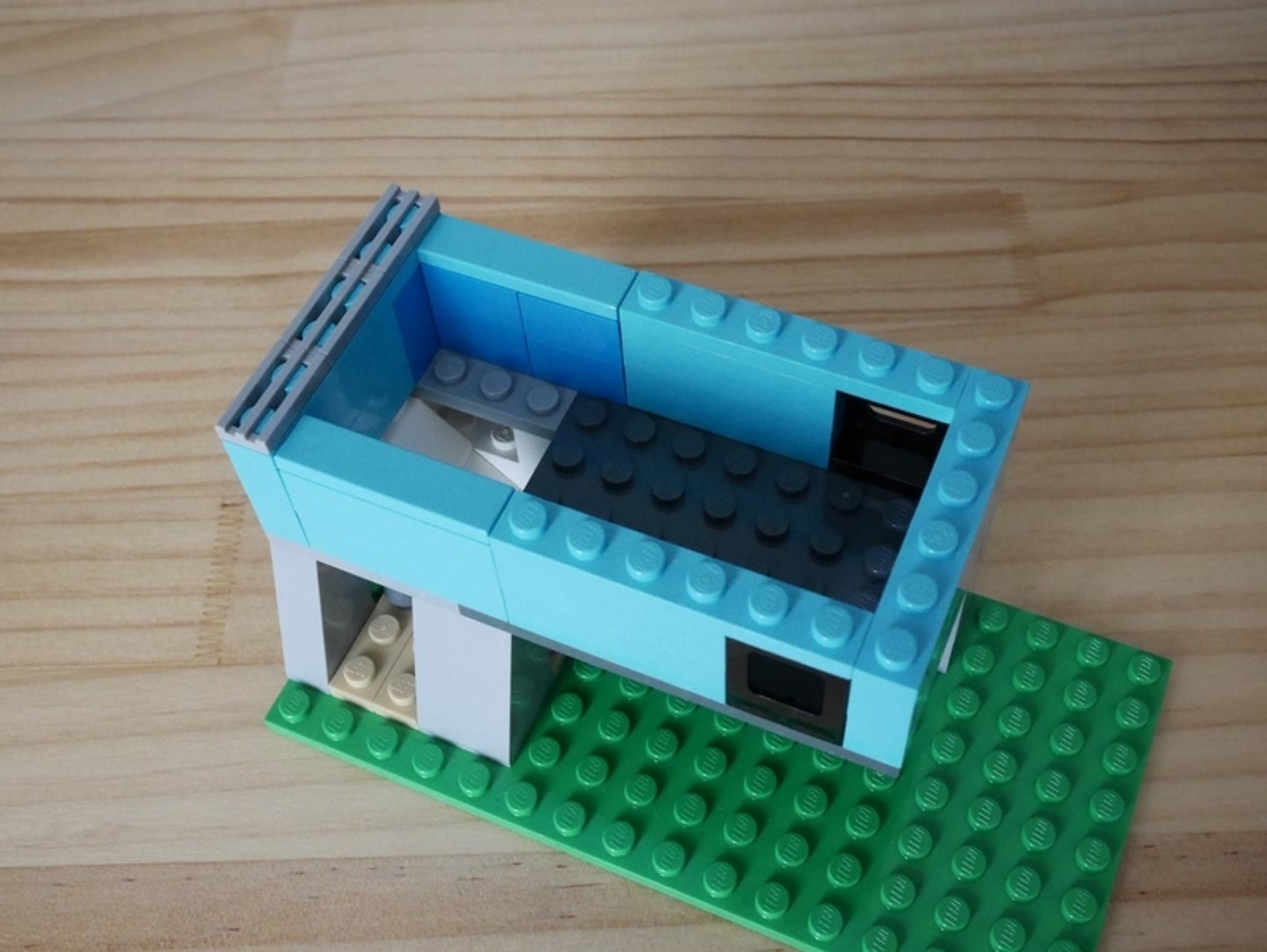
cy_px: 476
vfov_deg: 36.0
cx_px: 634
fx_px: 1465
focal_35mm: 40
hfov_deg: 46.8
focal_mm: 20
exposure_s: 1/60
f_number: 9
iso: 3200
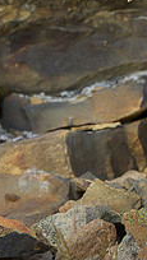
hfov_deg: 0.8
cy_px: 27
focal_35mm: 1490
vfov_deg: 1.4
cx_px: 141
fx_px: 10308
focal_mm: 500
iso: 800
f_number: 4
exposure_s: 1/1000
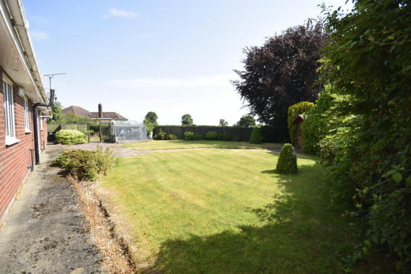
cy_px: 137
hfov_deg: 100.4
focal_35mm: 15
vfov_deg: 77.4
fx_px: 171
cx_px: 206
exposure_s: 1/200
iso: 220
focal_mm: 10
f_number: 10
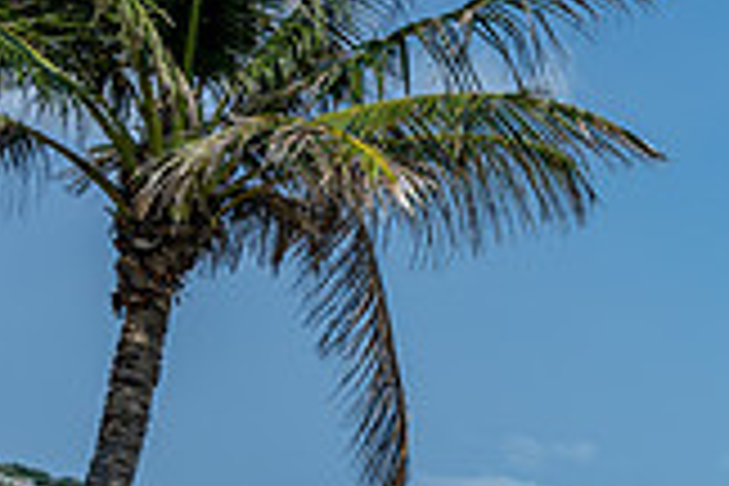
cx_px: 1228
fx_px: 1741
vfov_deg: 14.7
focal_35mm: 86
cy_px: 745
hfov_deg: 19.2
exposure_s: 1/200
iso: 64
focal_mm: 24
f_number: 8
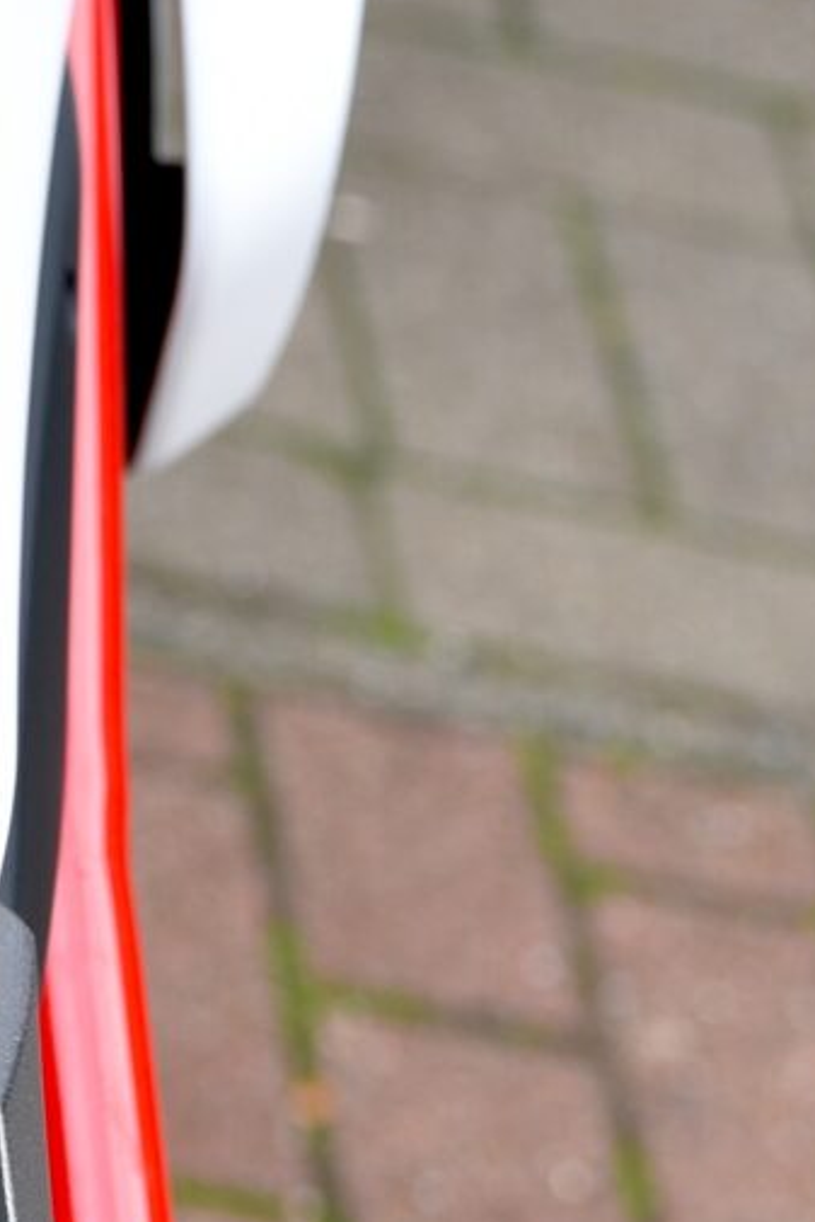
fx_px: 7567
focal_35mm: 223
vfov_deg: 9.2
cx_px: -761
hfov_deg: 6.0
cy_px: 56
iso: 100
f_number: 4
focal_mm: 44
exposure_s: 1/60
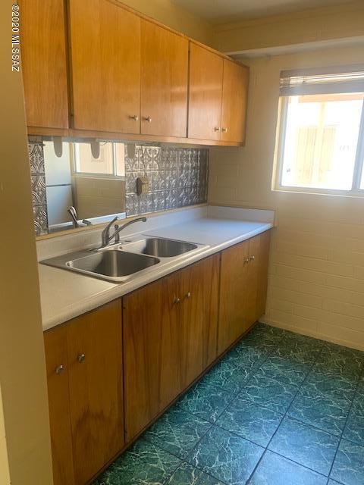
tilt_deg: -13.7
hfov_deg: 53.1
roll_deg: -1.8
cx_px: 182
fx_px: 365
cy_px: 242
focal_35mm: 26
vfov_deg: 67.3
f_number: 1.8
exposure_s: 1/60
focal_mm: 4.25
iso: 125
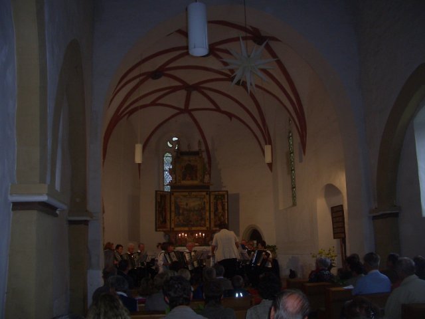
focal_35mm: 35
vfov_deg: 40.7
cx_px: 212
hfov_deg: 52.6
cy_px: 160
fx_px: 430
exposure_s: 1/40
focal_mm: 5.8
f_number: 2.6
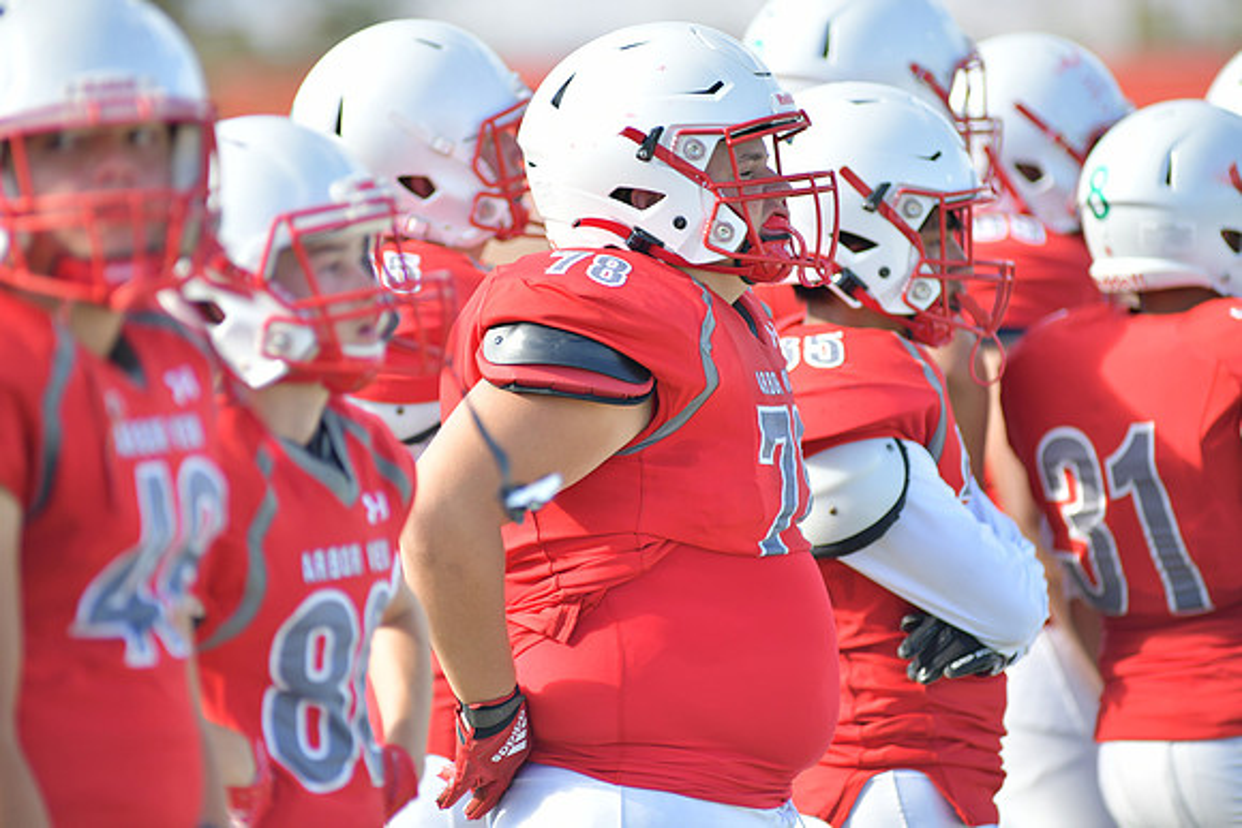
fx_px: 10352
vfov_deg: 4.6
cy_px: 414
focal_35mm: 300
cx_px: 621
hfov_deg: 6.9
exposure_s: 1/2000
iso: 500
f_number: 3.5
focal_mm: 300
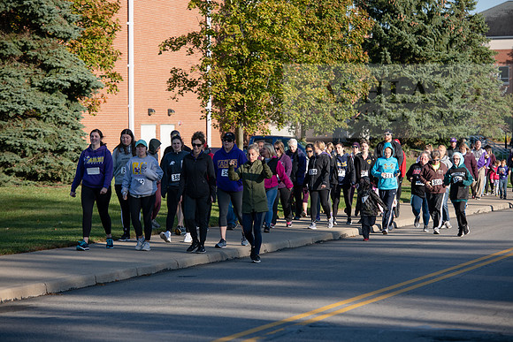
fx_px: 1924
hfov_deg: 15.2
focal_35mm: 135
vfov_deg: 10.2
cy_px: 171
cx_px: 256
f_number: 5
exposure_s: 1/800
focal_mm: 135
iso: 200
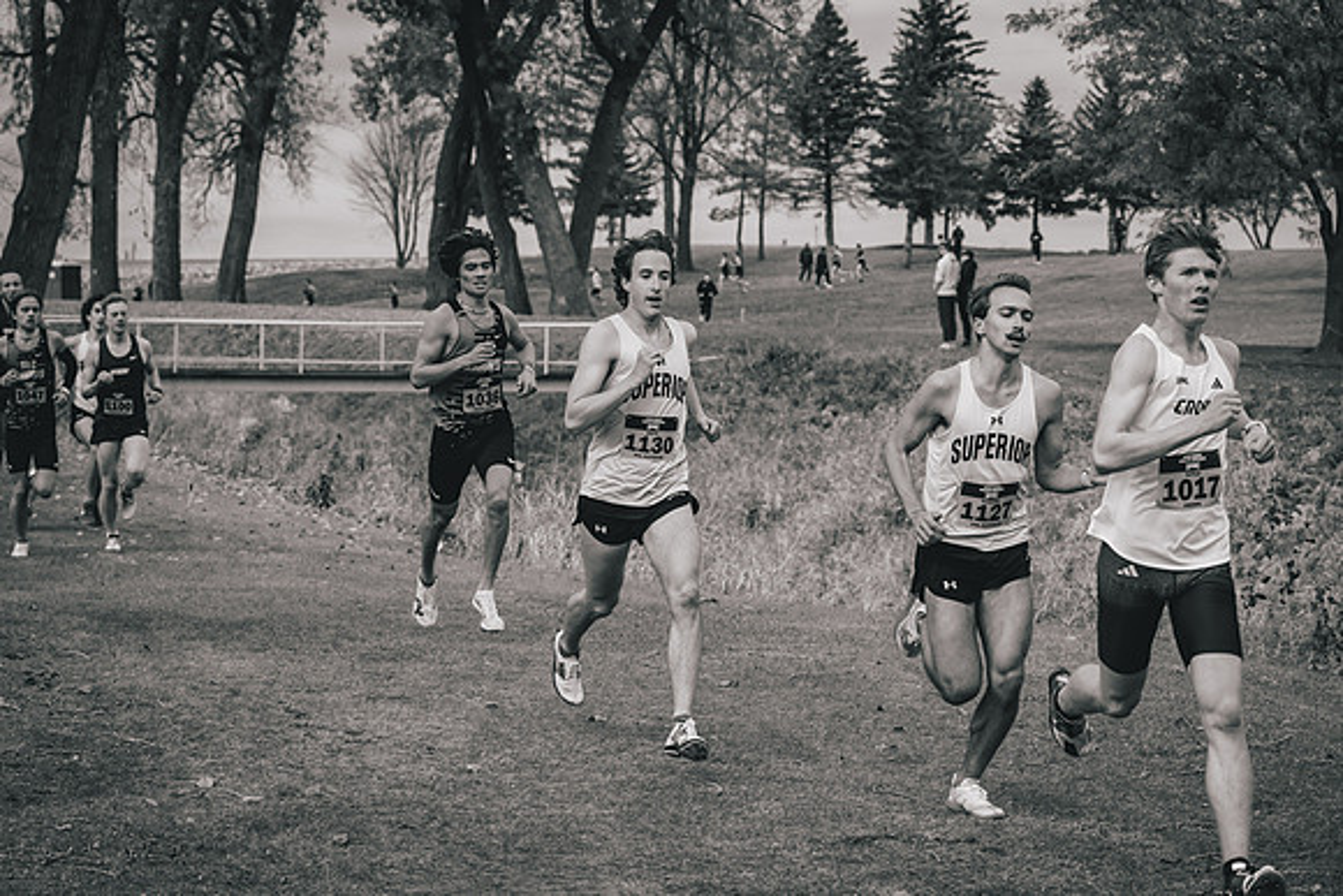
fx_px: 3851
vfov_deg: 13.3
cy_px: 448
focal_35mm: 103
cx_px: 672
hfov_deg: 19.8
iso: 400
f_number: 6.3
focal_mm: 99
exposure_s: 1/1250
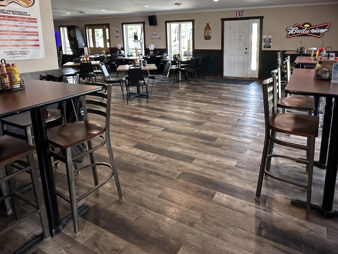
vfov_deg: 57.3
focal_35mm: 23
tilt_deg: -9.8
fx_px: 225
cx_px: 204
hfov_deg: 73.1
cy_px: 80
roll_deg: +0.2
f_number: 2.2
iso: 160
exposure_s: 1/60
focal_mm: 2.22
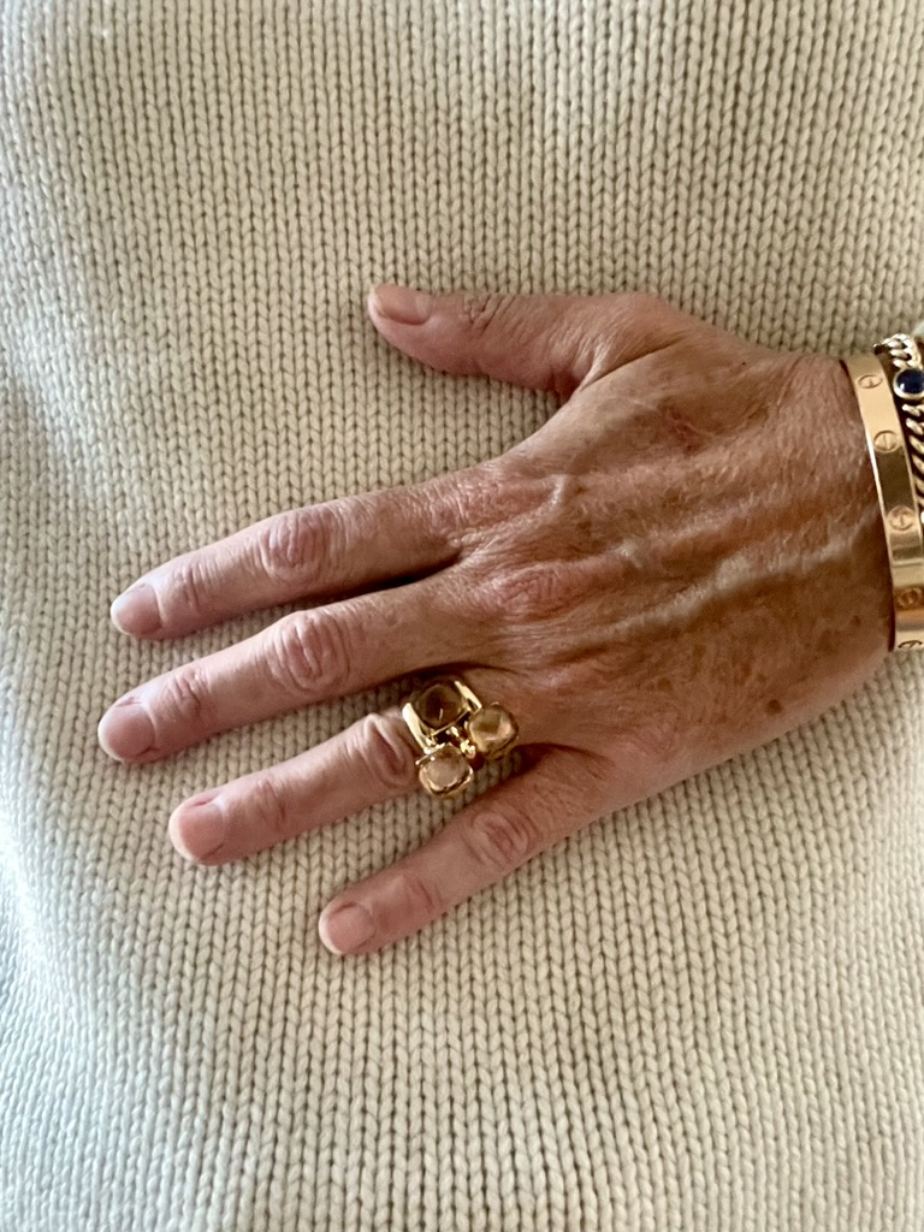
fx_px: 1068
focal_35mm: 30
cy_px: 616
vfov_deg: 60.0
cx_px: 462
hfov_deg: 46.8
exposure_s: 1/43
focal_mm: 2.71
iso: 400
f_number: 2.2
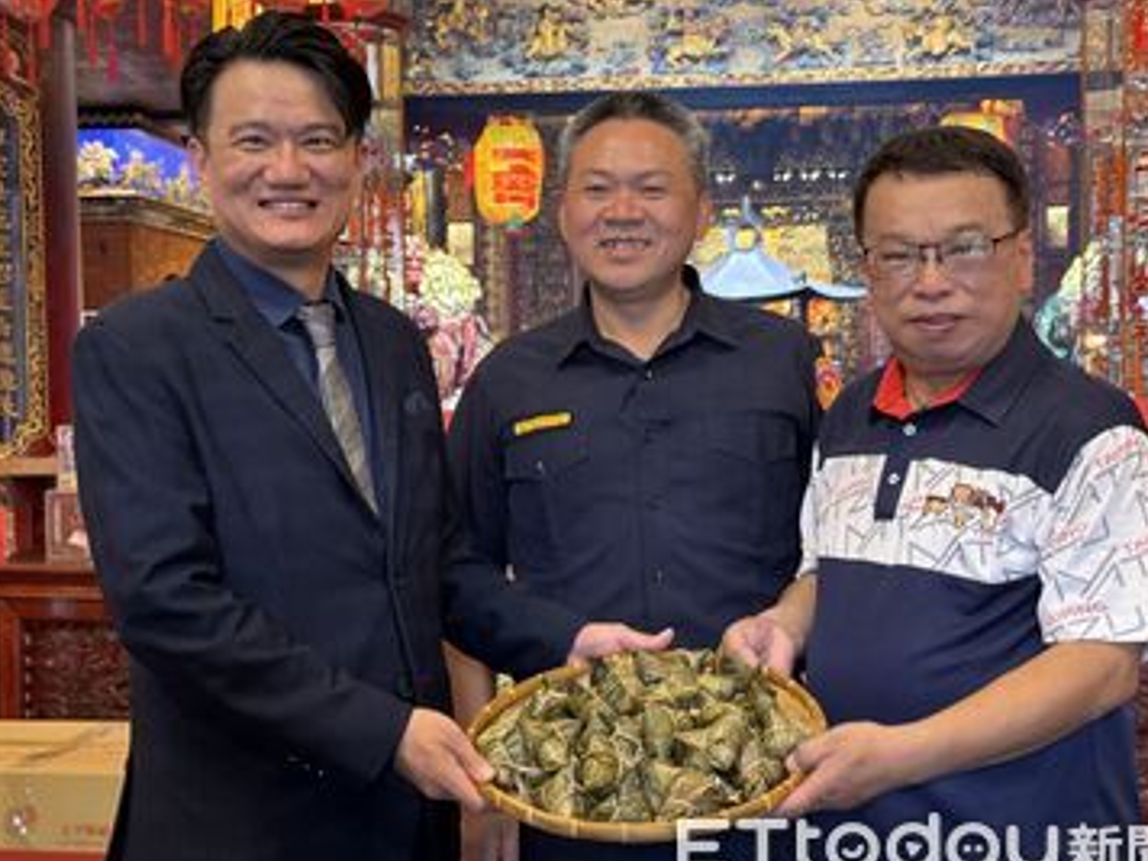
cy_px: 429
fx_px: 1791
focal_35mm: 54
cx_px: 619
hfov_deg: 35.5
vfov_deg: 27.0
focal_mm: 6.76
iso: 250
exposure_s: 1/40
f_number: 1.78
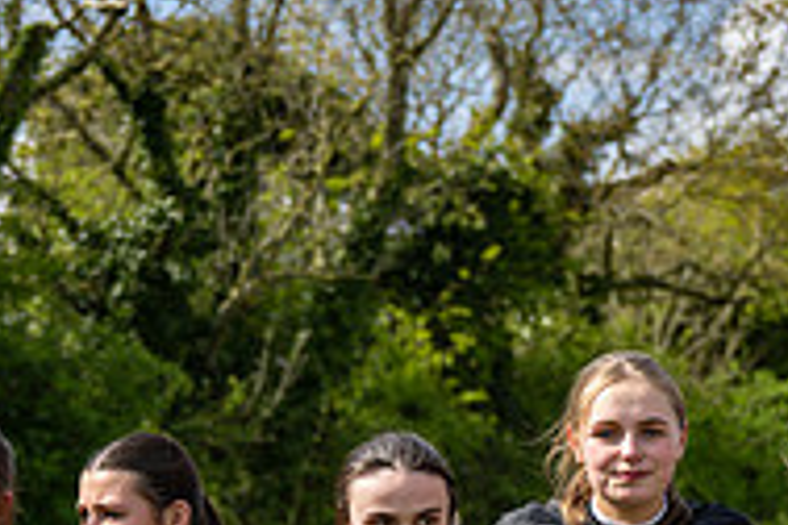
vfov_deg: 9.7
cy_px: 715
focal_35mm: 138
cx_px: 588
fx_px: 3020
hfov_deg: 14.8
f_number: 2.8
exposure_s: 1/1600
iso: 100
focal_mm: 45
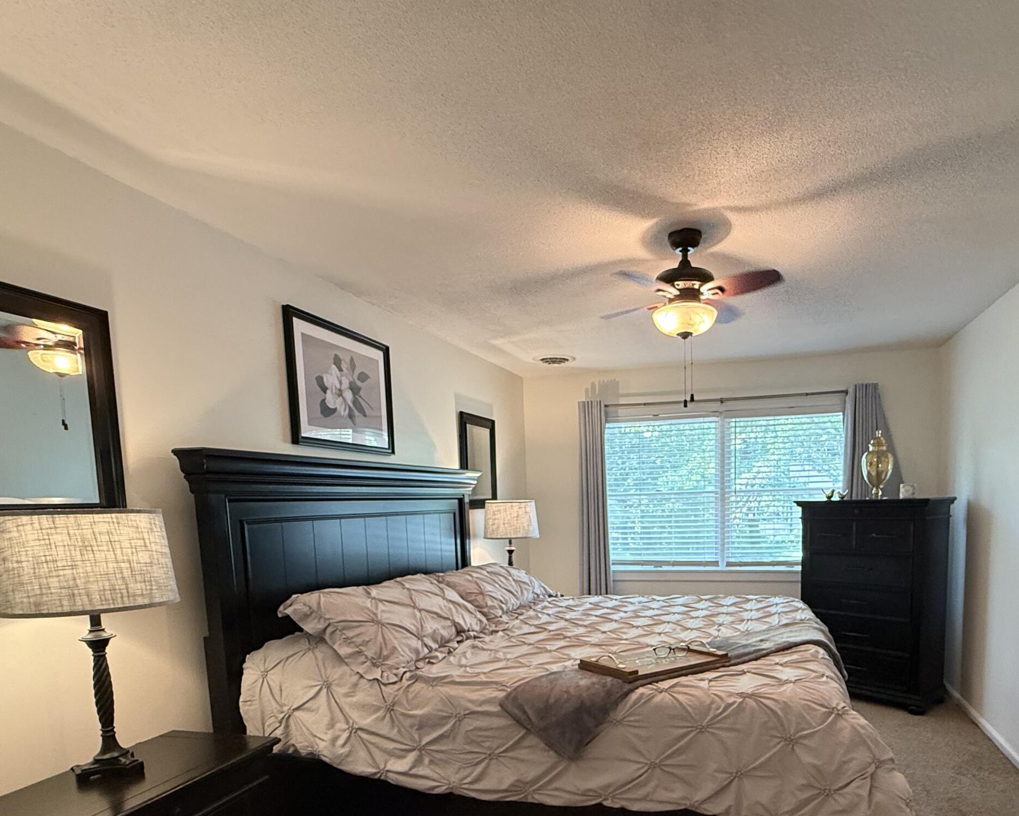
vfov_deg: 60.7
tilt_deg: -6.5
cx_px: 605
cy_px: 578
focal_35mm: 22
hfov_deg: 74.3
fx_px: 664
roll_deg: +1.3
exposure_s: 1/60
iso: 400
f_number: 2.2
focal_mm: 2.22
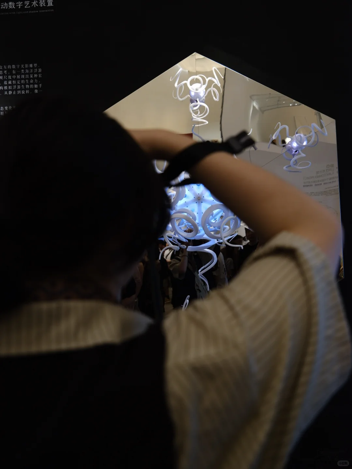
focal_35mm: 29
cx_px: 176
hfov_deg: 48.2
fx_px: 393
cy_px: 234
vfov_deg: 61.7
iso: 1250
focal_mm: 36.3
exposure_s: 1/160
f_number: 4.6
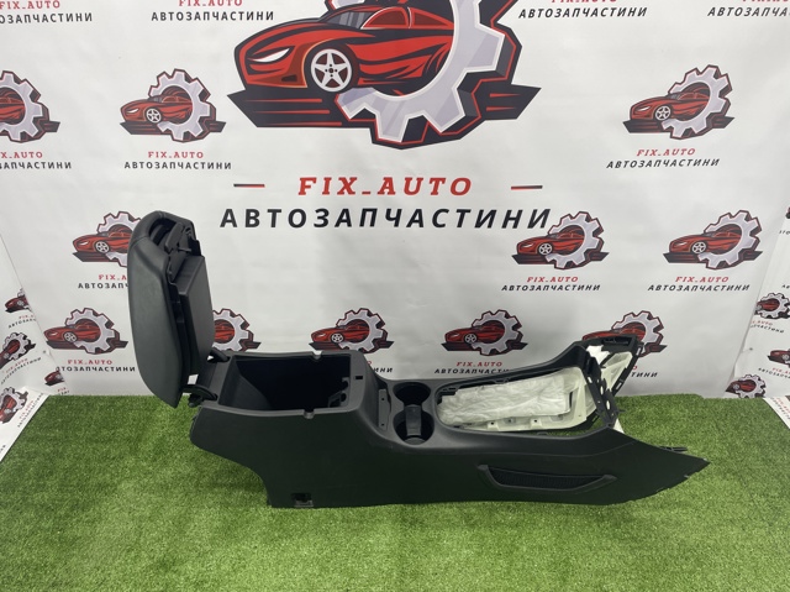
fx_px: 593
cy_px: 296
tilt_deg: -33.1
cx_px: 395
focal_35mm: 26
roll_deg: +1.6
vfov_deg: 53.0
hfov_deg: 67.3
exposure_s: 1/121
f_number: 1.6
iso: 50
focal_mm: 4.2
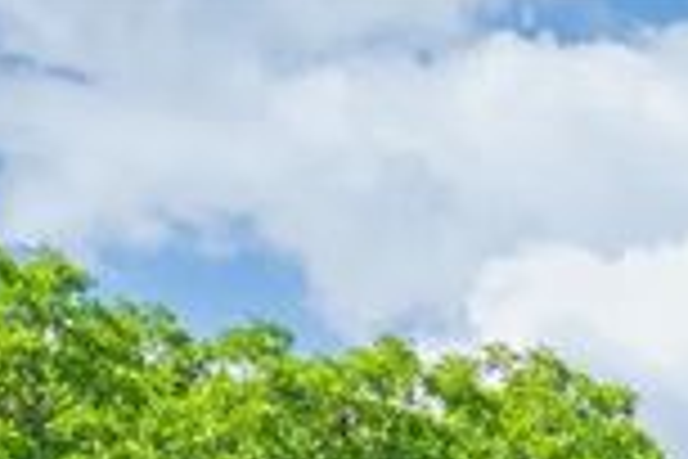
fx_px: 4491
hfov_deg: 7.6
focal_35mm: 235
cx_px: 2100
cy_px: 1514
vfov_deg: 5.4
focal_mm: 35
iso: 100
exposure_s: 1/160
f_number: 7.1
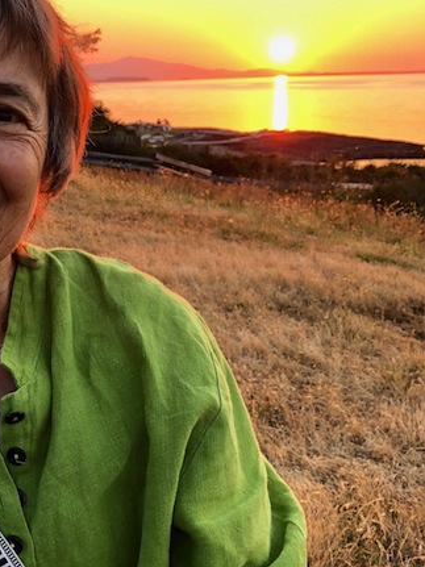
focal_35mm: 52
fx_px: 852
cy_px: 253
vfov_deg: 36.8
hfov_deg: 26.9
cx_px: 32
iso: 50
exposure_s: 1/120
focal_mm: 4
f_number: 1.8
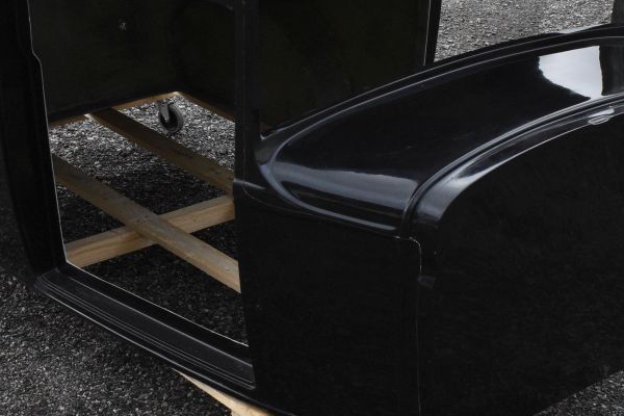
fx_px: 1530
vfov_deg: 15.5
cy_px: 182
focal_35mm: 88
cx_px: 284
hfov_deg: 23.0
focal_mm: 23
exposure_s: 1/320
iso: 1250
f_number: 9
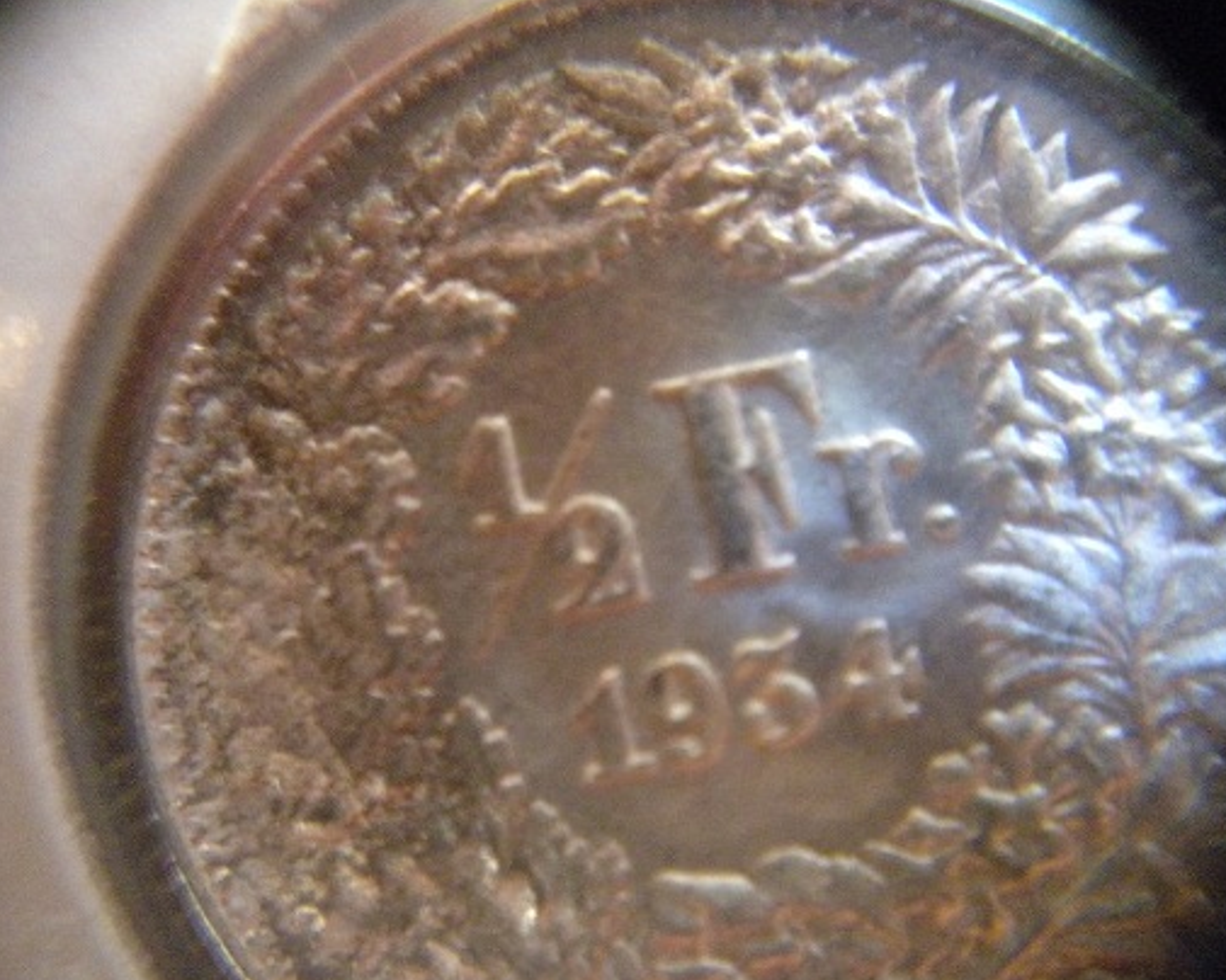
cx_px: 601
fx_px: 1343
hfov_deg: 49.1
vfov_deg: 40.1
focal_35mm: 37
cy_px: 486
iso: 800
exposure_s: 1/3.6
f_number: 3.1
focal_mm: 6.3
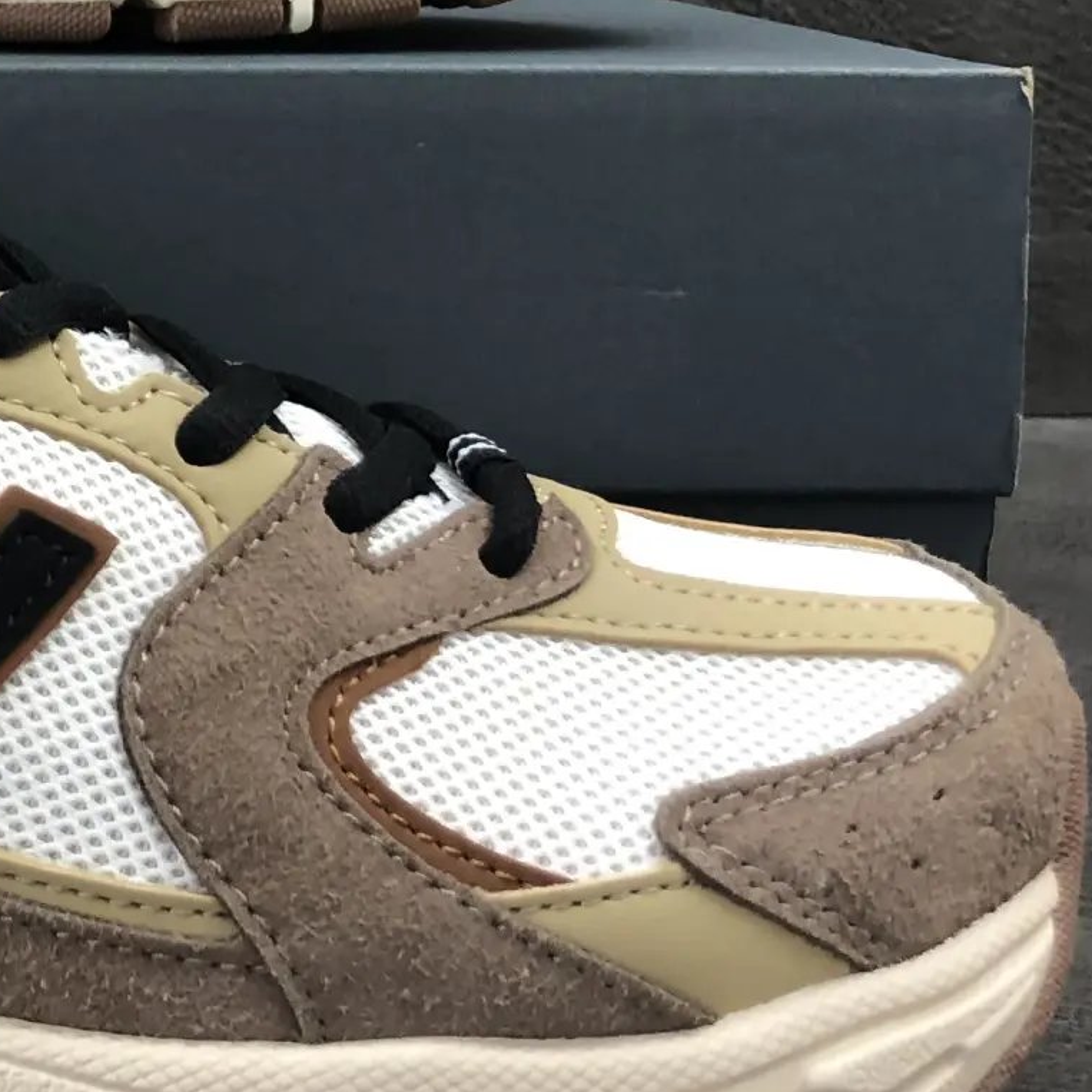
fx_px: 2962
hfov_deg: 19.4
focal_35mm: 83
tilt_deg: -6.8
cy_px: 136
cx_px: -295
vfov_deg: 20.5
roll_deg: +0.1
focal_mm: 4
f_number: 1.8
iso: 40
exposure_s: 1/20
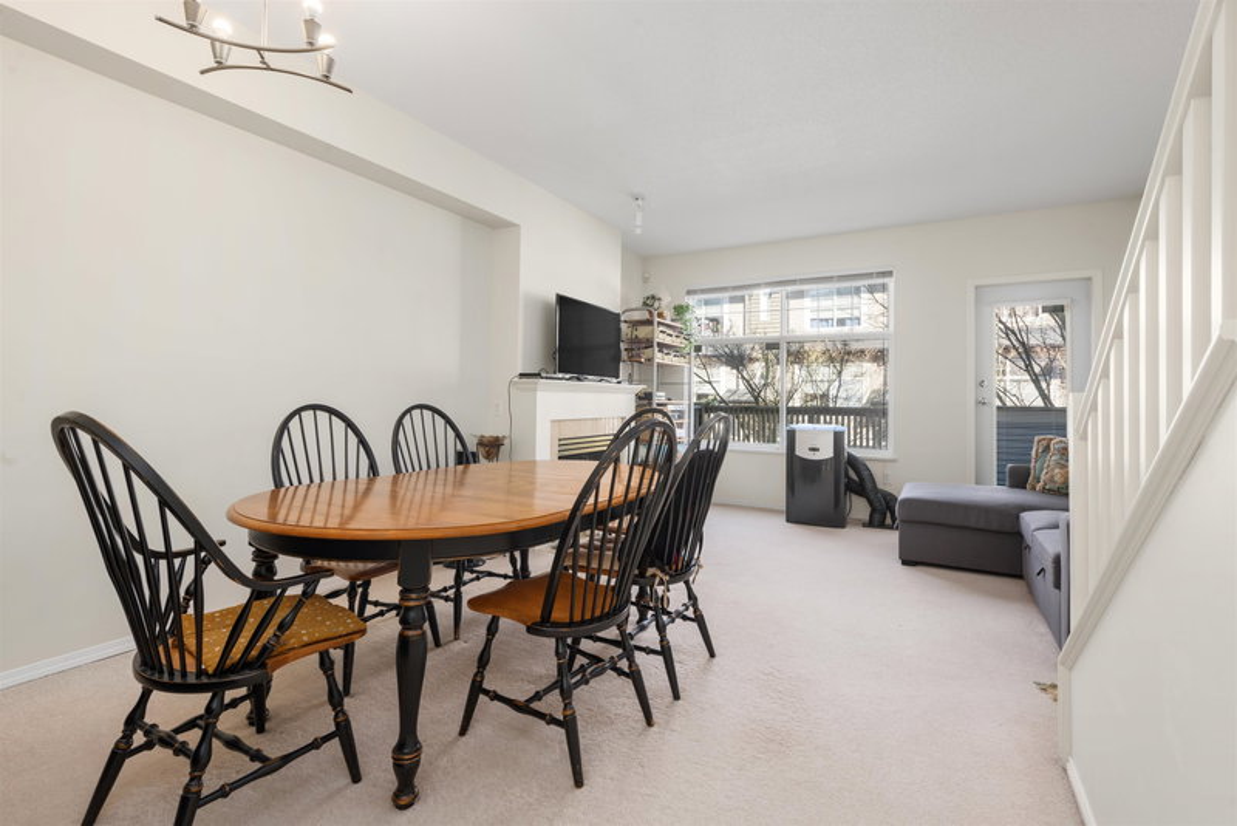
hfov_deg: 93.3
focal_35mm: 17
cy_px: 413
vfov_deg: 70.5
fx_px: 584
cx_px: 618
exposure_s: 1/5
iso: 320
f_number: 8
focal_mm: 17
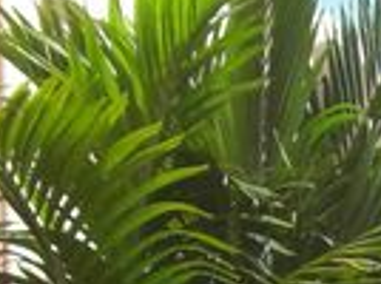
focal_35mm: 291
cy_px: 710
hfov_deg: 6.6
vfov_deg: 4.9
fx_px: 3197
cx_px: 776
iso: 64
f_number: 8
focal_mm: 6.2
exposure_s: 1/125
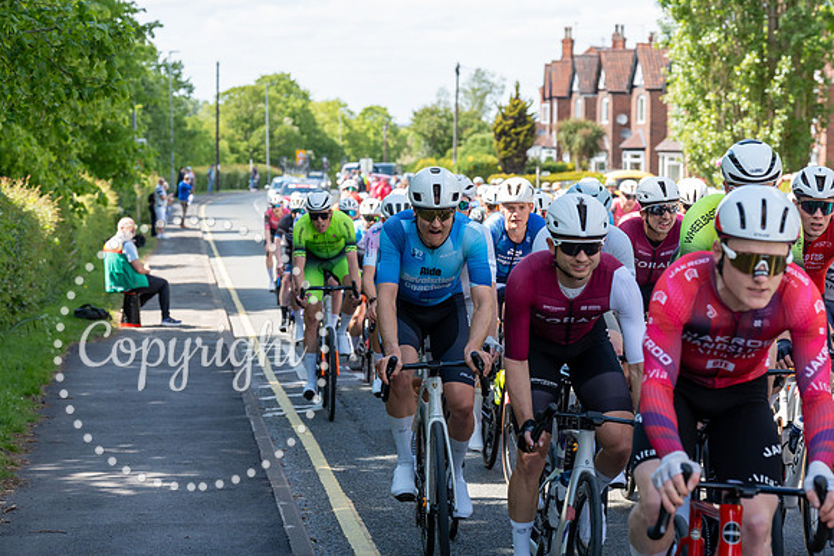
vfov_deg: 14.9
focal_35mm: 92
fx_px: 2132
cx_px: 417
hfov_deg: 22.1
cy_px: 278
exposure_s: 1/1000
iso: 800
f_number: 5.6
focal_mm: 92
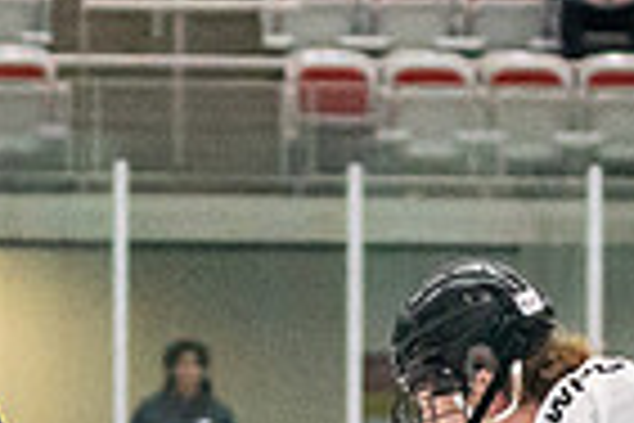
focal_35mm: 644
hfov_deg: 3.2
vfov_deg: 2.1
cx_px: 175
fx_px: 11341
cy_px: 783
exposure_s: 1/1250
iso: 3200
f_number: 2.8
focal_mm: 70
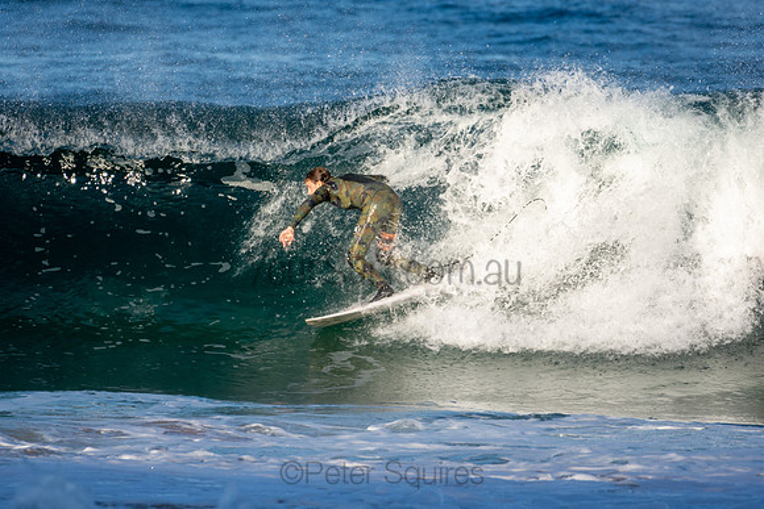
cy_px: 254
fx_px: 15920
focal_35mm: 750
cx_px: 382
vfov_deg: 1.8
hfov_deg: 2.7
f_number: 5.6
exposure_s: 1/1250
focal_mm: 500
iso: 320
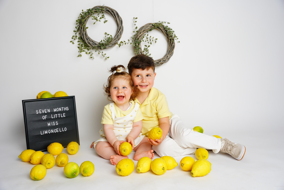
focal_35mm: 37
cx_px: 142
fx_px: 294
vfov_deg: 35.7
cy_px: 95
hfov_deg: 51.5
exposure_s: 1/200
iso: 320
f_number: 5.6
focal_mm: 37.3
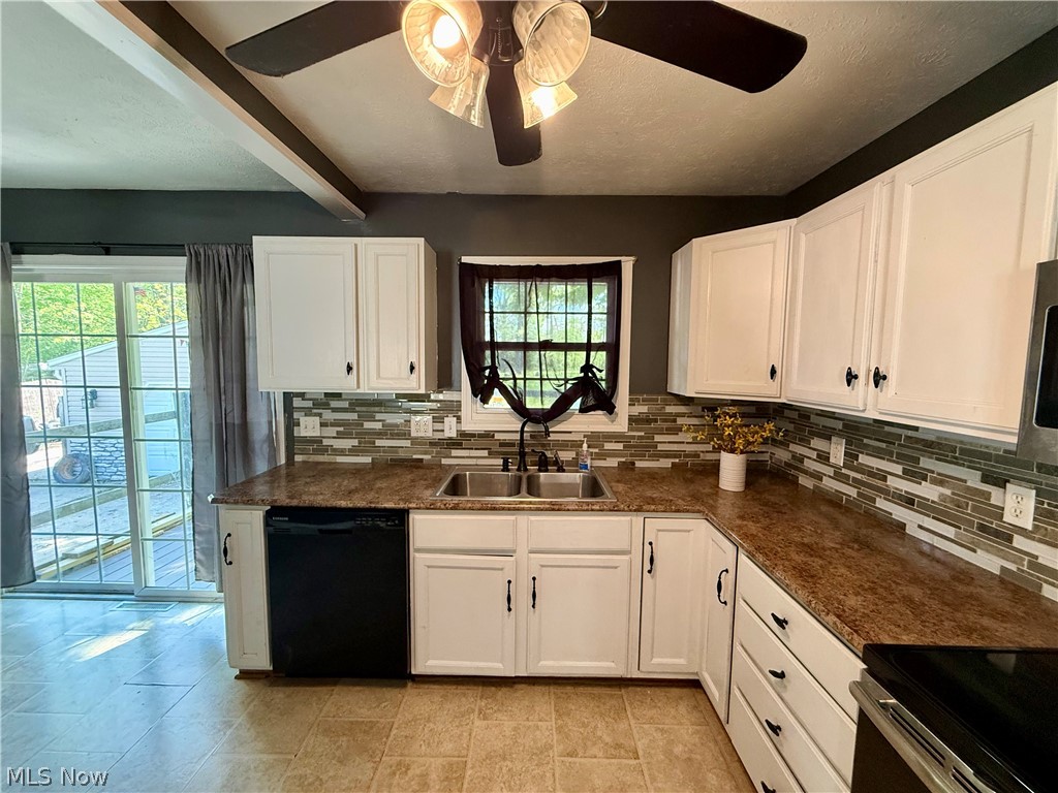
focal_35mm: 14
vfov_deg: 85.7
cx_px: 529
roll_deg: -0.9
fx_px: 428
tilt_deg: -4.3
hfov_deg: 102.1
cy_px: 396
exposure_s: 1/60
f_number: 2.2
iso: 500
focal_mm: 2.22
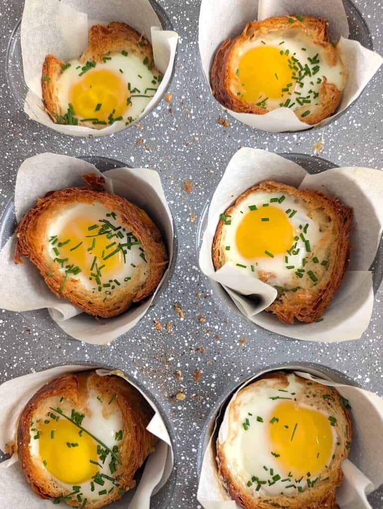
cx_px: 192
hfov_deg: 56.9
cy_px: 254
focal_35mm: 24
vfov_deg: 71.5
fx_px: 353
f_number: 1.68
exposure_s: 1/185
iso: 170
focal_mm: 6.9
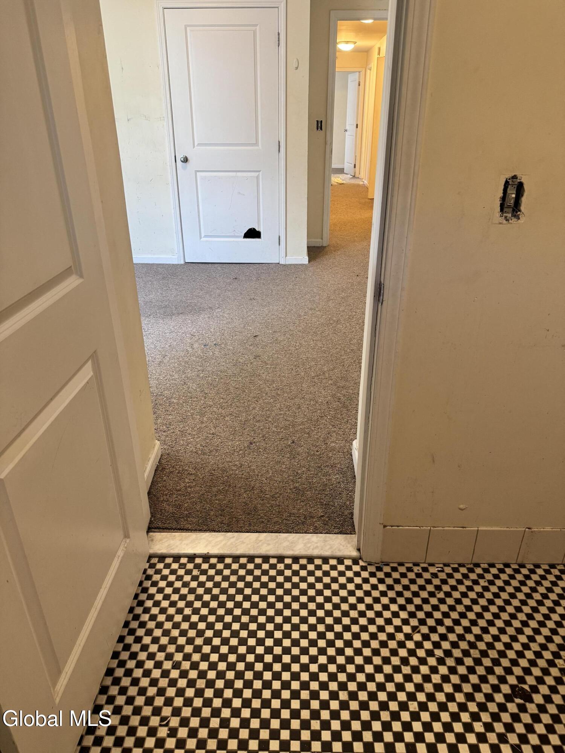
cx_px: 282
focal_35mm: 24
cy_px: 376
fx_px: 522
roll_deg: +0.5
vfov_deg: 71.6
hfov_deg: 56.8
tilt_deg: -26.8
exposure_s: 1/60
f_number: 1.78
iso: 250
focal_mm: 6.76
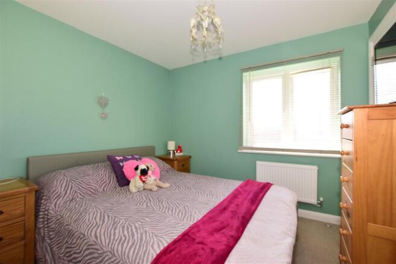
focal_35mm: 15
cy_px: 132
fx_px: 165
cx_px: 198
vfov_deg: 77.3
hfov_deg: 100.4
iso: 640
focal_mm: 10
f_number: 6.3
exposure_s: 1/125
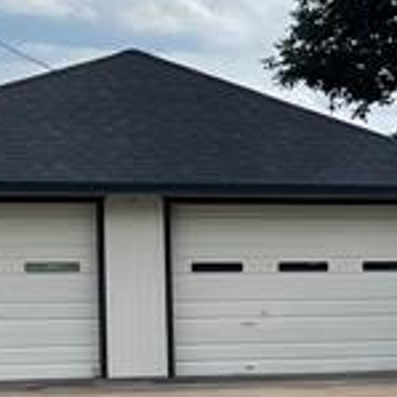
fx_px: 1972
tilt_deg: -3.8
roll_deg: -0.7
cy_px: 336
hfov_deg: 9.9
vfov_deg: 11.4
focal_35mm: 152
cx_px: 1007
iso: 32
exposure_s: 1/3663
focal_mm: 5.1
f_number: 1.6
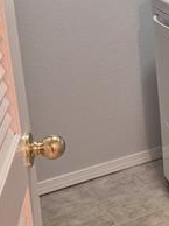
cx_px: 276
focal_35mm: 91
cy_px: 40
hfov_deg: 14.7
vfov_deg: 21.3
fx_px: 594
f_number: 1.8
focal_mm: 5.4
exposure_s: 1/120
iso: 400
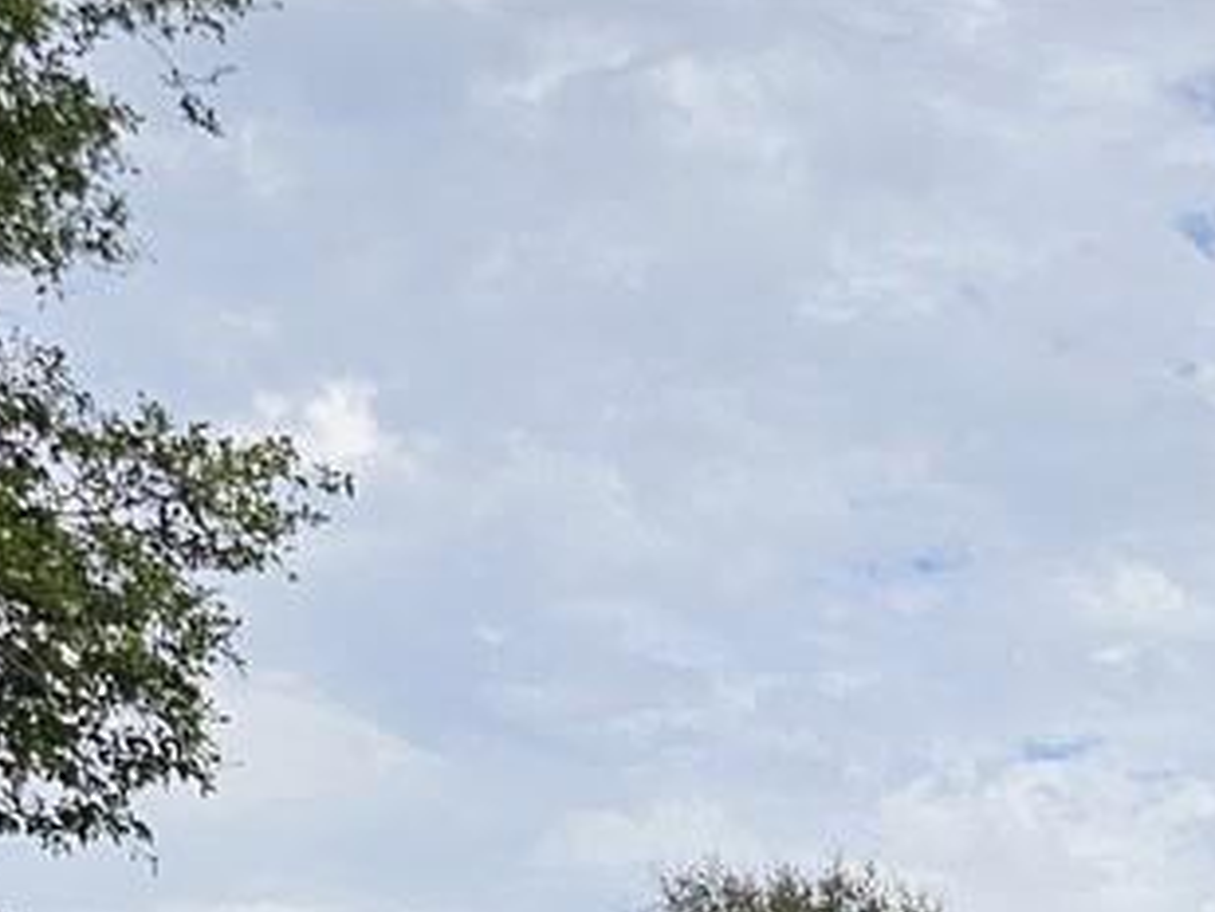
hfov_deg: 15.5
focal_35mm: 119
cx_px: 1699
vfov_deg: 10.4
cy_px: 2339
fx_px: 4178
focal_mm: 6.3
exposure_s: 1/2000
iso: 32
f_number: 1.7
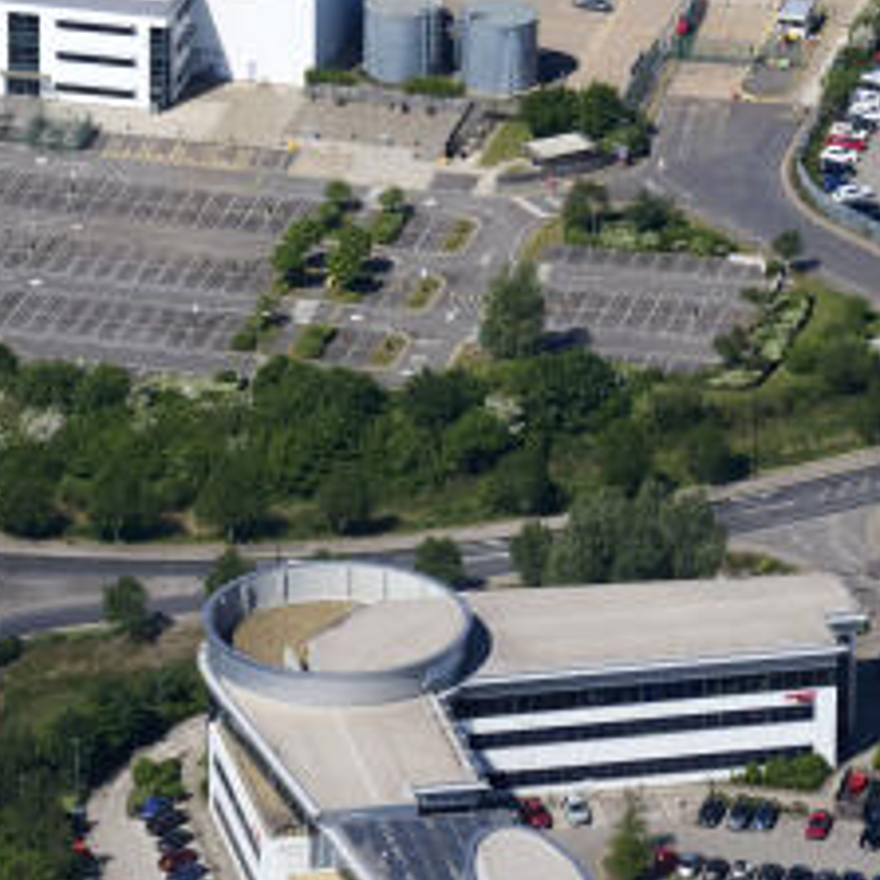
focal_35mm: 324
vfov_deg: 5.4
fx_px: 9319
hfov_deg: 5.4
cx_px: 225
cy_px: -191
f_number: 10
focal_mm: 83
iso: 320
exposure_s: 1/1000
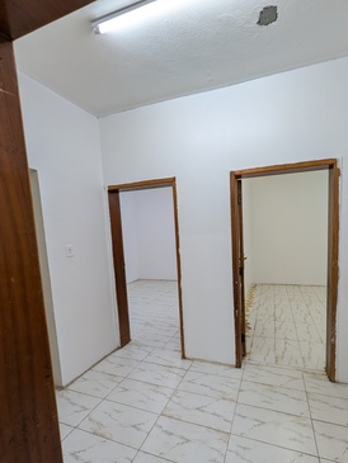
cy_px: 251
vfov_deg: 97.9
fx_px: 201
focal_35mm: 15
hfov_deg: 81.1
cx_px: 204
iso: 70
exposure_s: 1/120
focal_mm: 2.02
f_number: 1.7
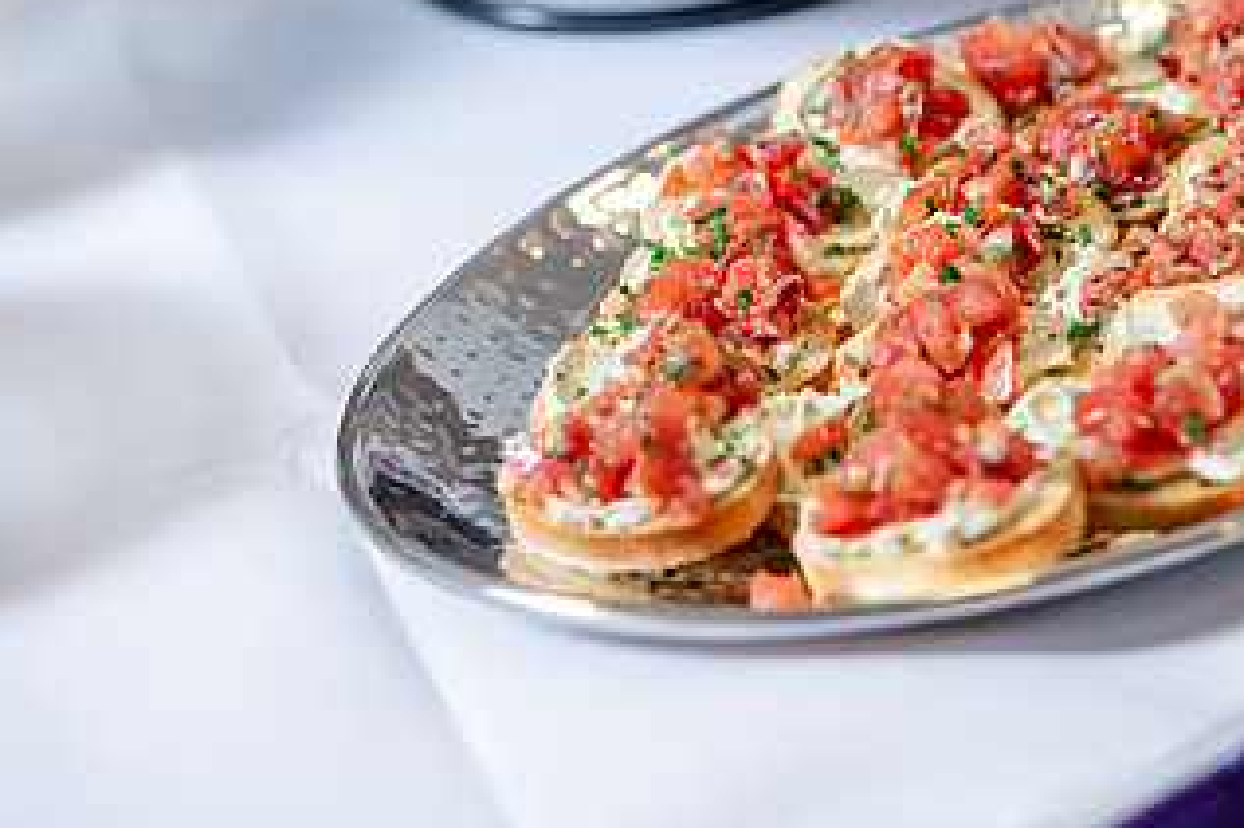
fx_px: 10119
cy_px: 88
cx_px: 848
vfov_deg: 4.7
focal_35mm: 293
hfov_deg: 7.0
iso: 320
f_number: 3.5
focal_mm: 160
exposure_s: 1/160
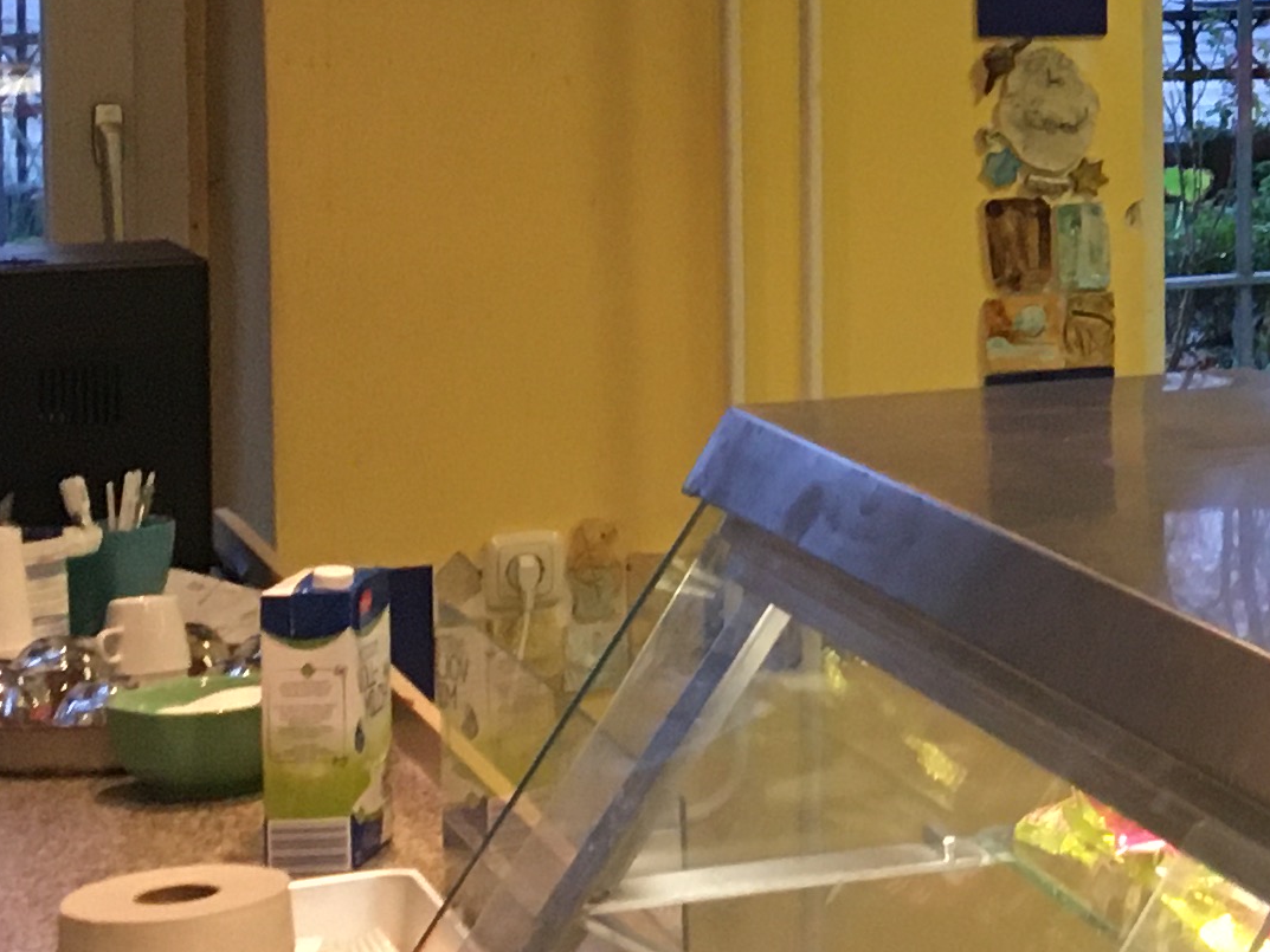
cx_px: 1887
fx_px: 3999
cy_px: -4
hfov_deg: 16.5
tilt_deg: -2.0
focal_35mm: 109
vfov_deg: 13.4
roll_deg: +0.6
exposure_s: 1/33
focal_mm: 4.15
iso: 200
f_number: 2.2
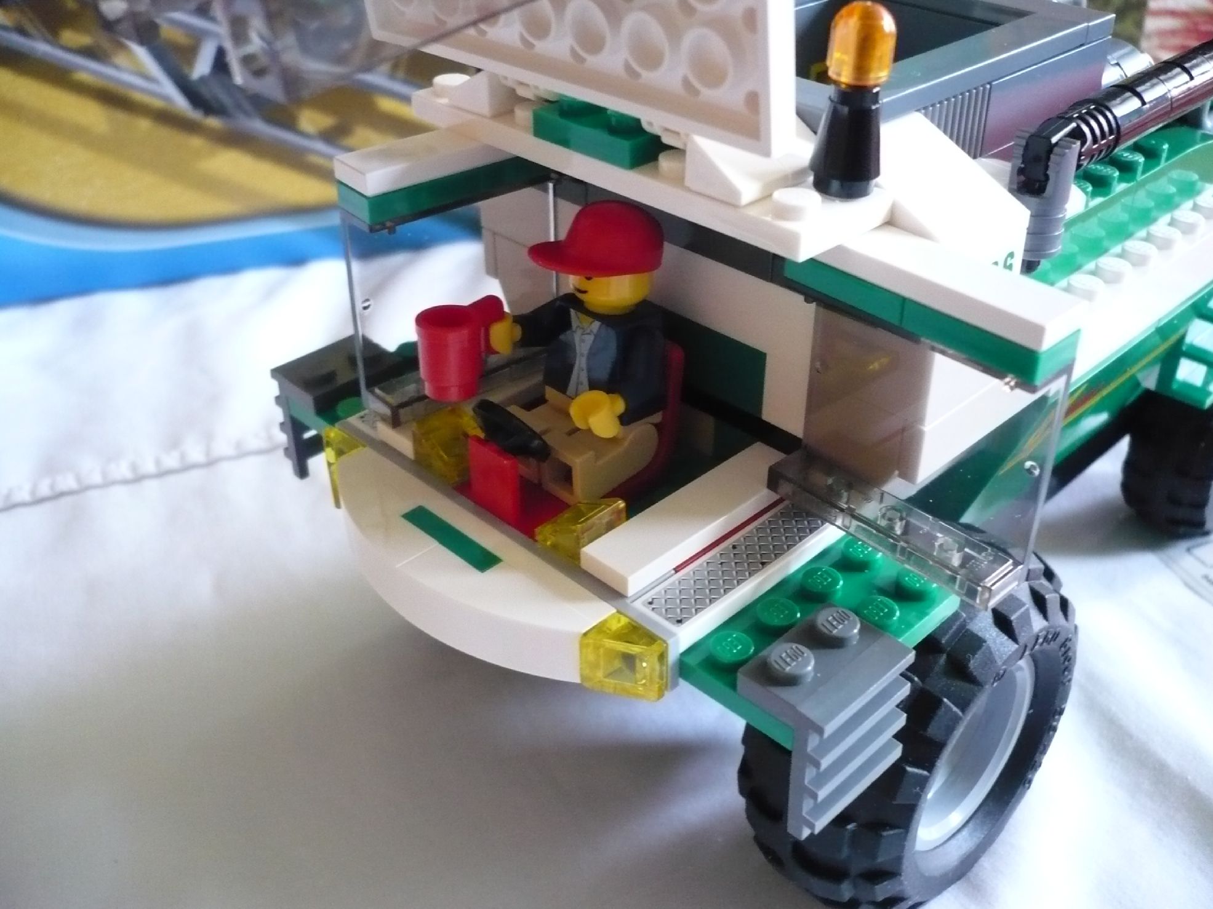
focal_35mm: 35
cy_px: 454
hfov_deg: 52.6
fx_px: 1226
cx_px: 606
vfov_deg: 40.7
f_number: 2.8
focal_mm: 5.8
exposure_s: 1/50
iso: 400
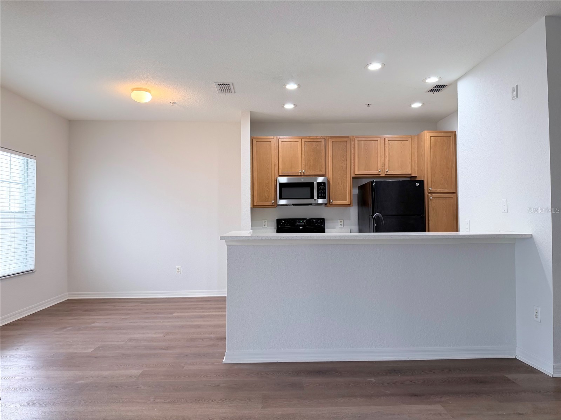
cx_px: 280
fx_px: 389
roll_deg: +1.3
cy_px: 210
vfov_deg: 56.8
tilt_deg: +0.9
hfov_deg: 71.6
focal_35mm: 24
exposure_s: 1/120
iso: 160
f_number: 1.78
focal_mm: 6.76
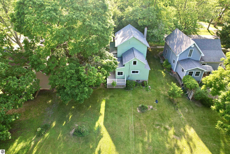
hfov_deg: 78.6
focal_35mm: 22
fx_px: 141
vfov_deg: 57.2
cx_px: 115
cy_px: 77
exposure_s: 1/200
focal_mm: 8.38
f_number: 2.8
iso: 100
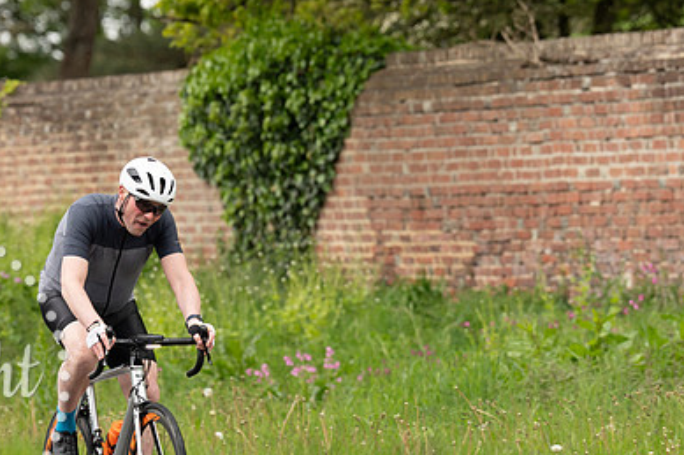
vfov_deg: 3.9
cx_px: 169
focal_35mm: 353
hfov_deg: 5.8
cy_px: 212
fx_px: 6704
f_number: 3.5
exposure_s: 1/1000
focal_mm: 162
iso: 640
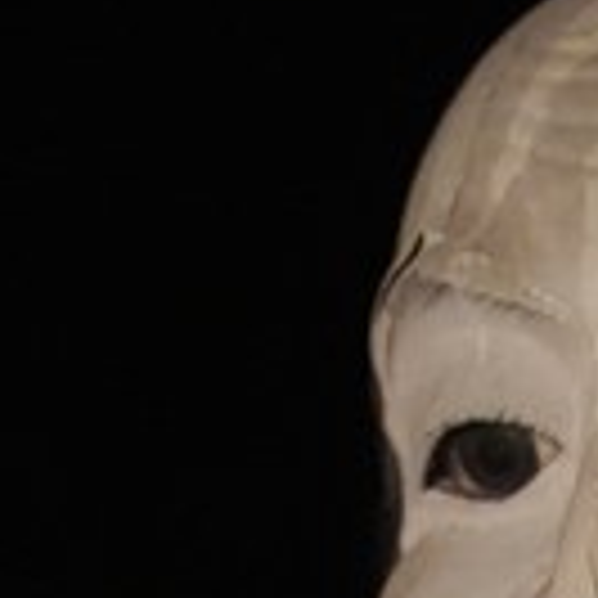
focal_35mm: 688
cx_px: 701
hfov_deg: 2.5
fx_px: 13447
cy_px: 1906
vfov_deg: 2.5
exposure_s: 1/60
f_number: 4
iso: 12800
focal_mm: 105
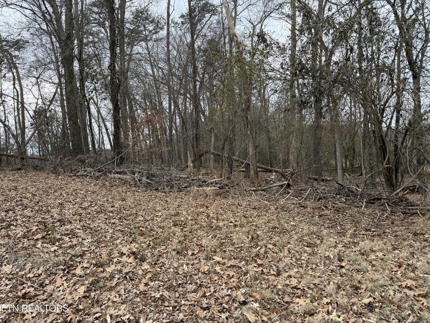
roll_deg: +5.4
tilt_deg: -2.5
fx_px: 298
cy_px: 162
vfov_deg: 56.8
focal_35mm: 24
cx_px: 215
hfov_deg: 71.6
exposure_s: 1/878
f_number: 1.78
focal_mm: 6.76
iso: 100
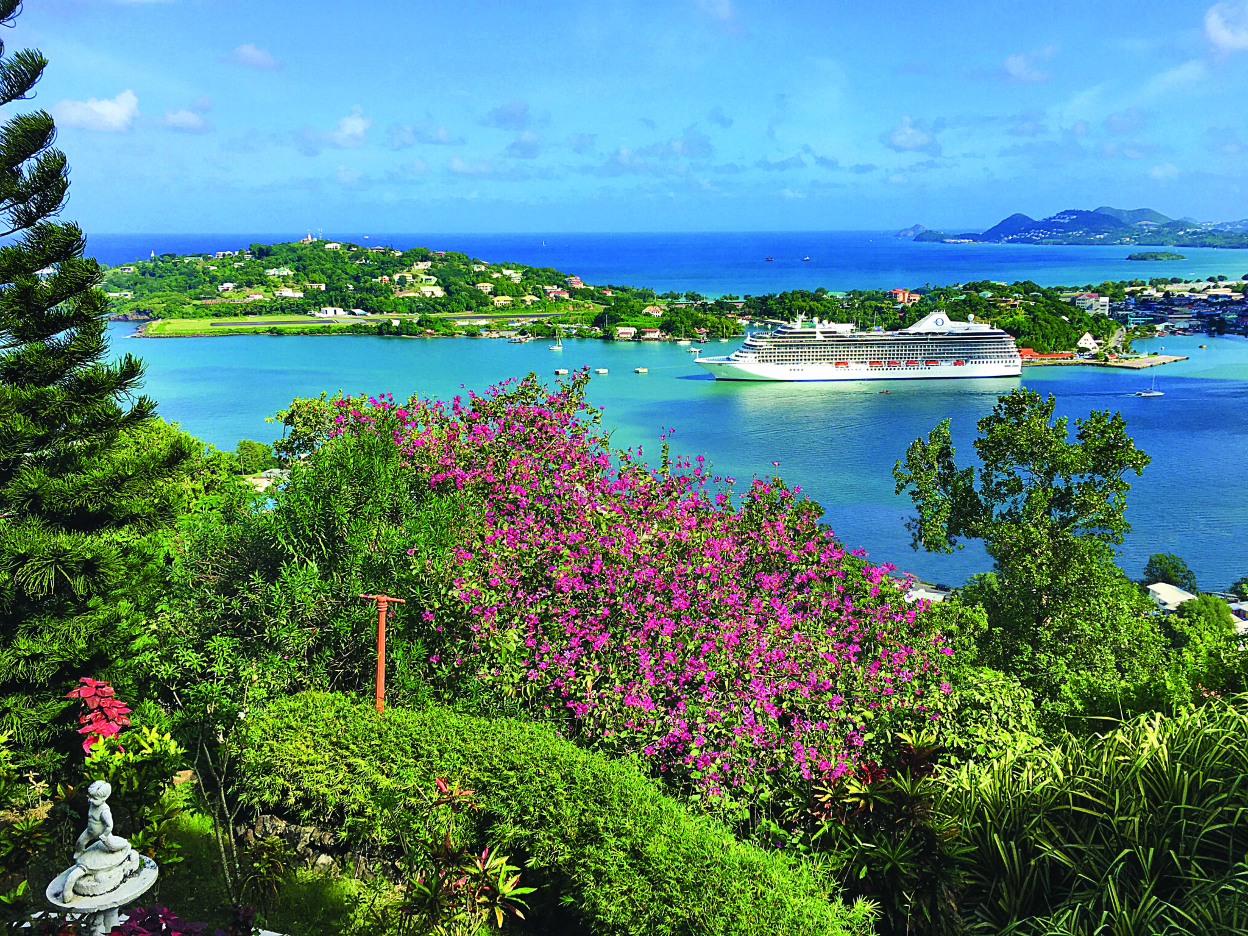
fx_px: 1046
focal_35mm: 29
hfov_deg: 61.7
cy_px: 468
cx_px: 624
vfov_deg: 48.2
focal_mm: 4.15
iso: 25
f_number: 2.2
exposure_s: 1/1304
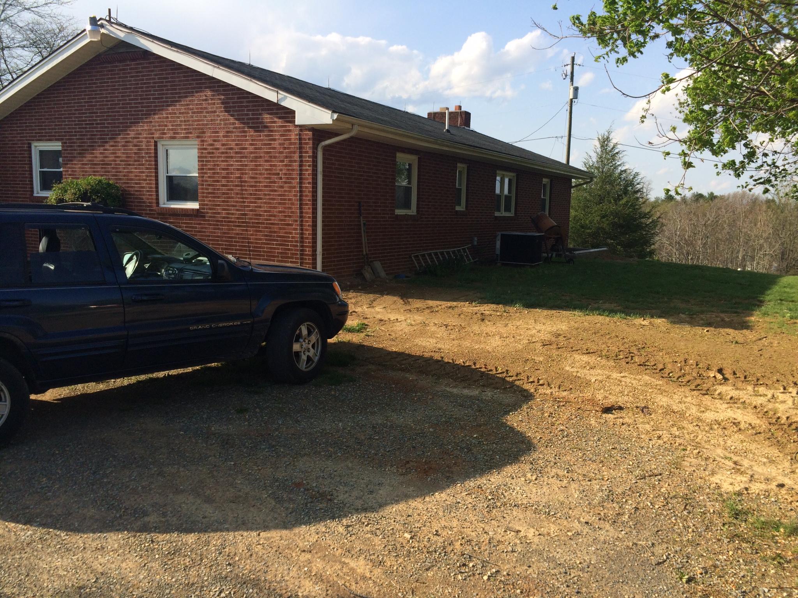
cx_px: 399
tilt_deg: -11.6
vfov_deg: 48.2
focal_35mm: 29
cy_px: 299
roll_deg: -1.1
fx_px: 669
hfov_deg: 61.7
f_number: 2.2
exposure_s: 1/1244
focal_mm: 4.15
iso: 32
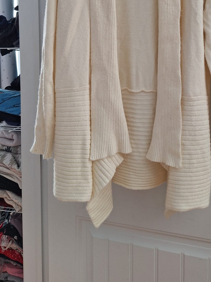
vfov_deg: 46.1
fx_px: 309
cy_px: 52
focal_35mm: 38
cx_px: 137
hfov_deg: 37.4
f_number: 1.8
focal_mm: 5.54
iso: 80
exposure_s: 1/40
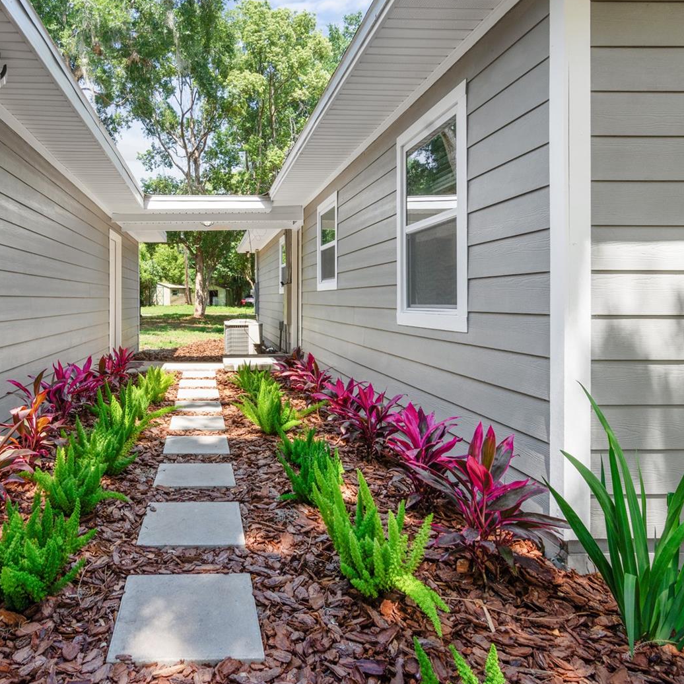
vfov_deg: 70.5
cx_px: 219
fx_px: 484
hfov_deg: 68.2
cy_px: 334
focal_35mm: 22
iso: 200
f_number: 9
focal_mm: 11
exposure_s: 1/20
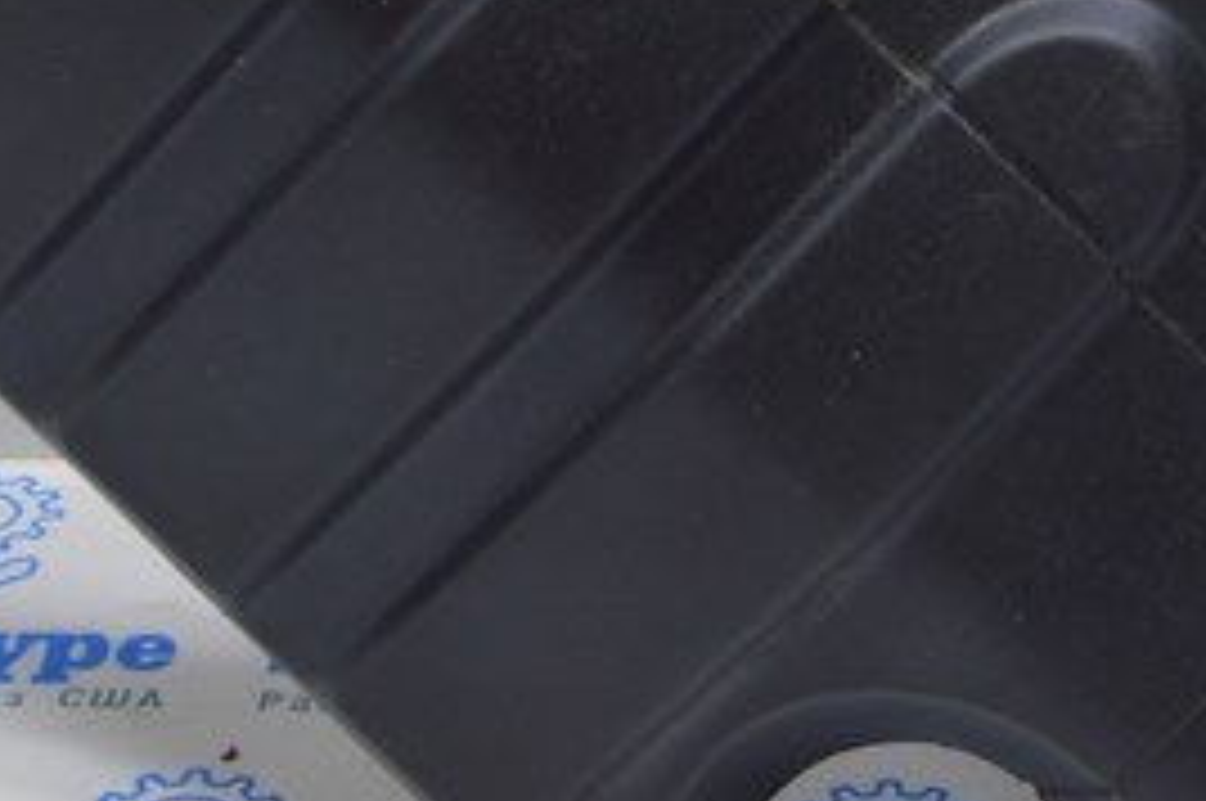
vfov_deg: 10.0
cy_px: -403
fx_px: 4414
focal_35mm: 132
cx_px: 963
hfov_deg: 15.5
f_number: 5.6
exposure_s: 1/20
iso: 400
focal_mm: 23
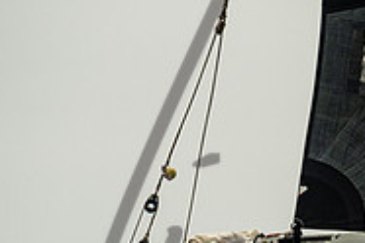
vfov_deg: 1.8
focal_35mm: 748
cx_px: 420
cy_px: 245
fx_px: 7583
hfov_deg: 2.8
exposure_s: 1/2000
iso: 400
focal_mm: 200
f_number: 6.3
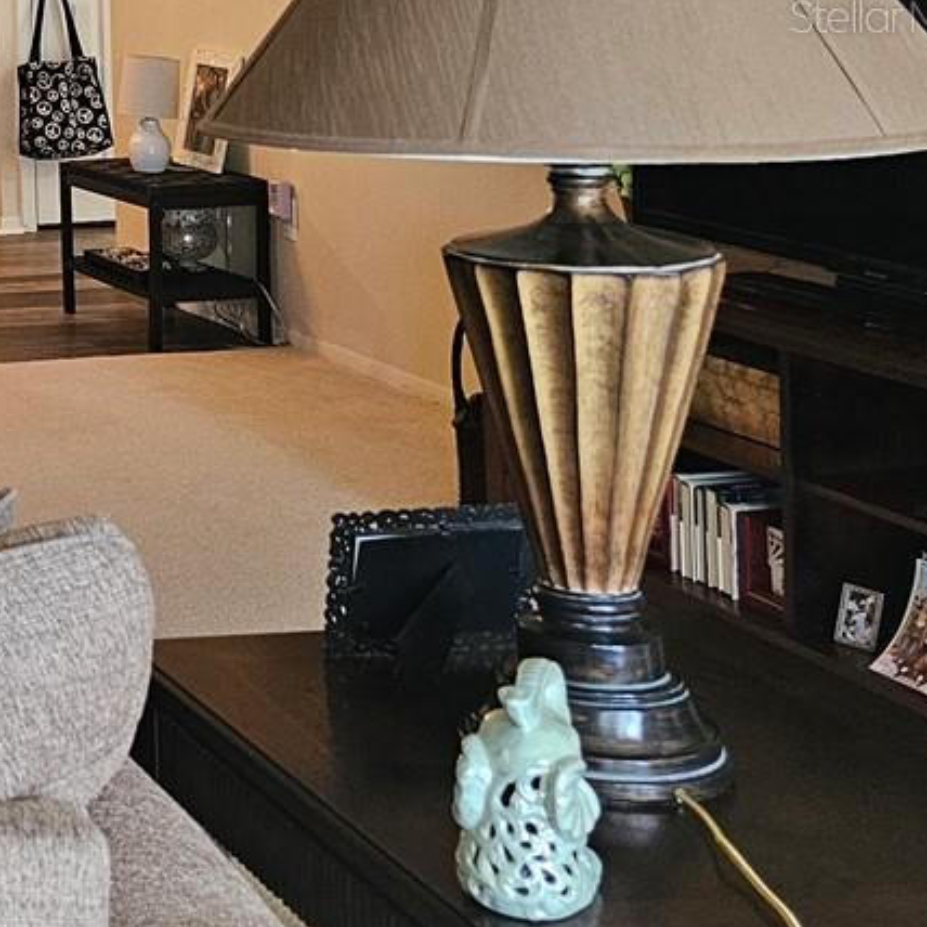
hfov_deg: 18.1
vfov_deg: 22.0
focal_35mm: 76
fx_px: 2303
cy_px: 15
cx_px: -739
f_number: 1.7
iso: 500
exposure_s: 1/120
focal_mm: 6.3
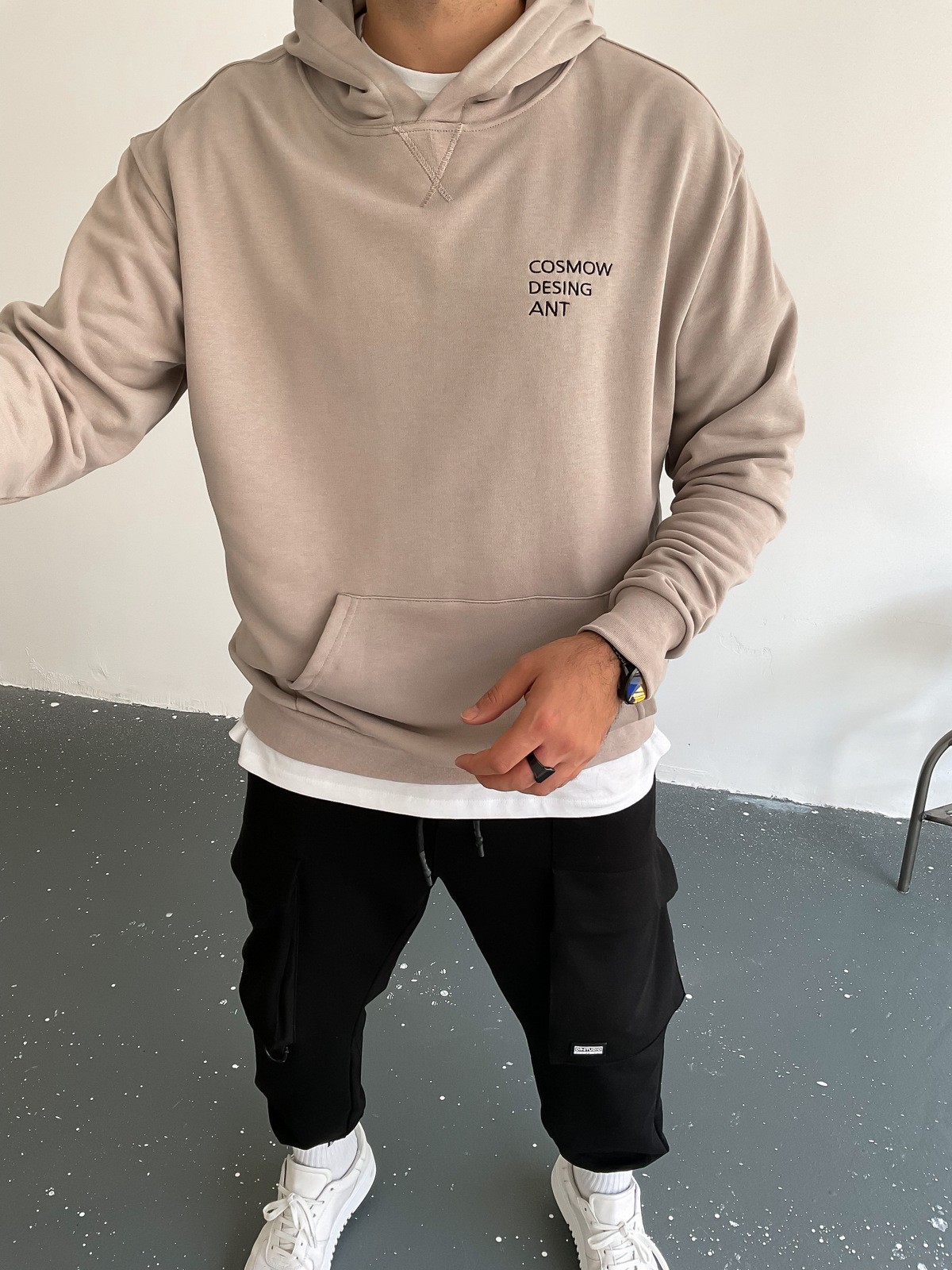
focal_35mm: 29
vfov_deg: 61.7
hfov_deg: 48.2
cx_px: 476
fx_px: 1063
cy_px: 635
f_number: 1.8
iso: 40
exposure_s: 1/120
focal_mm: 3
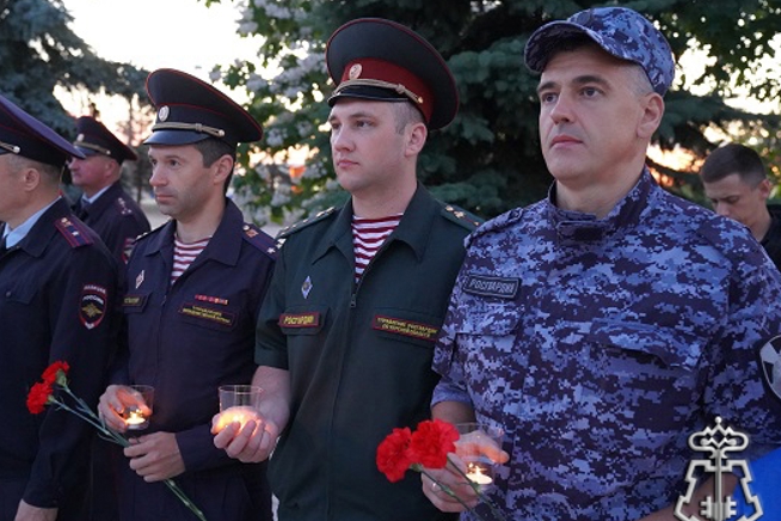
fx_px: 846
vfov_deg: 34.2
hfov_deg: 49.5
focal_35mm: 39
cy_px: 258
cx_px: 345
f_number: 4
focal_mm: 34
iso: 12800
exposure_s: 1/160
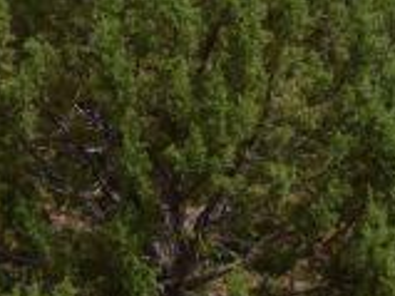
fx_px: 2987
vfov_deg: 5.6
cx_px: 52
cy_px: -178
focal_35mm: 262
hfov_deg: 7.5
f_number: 11
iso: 100
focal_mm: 36
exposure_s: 1/200
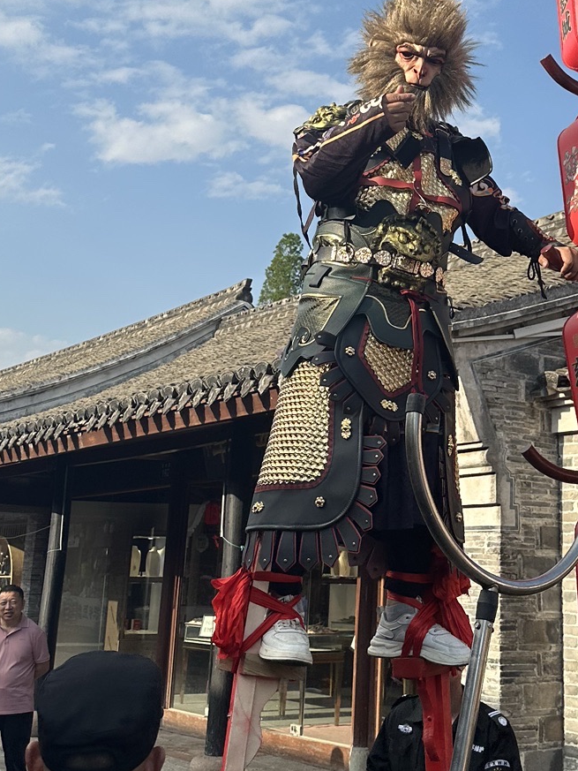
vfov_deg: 34.2
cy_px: 193
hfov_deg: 26.1
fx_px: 1224
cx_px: 466
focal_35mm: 55
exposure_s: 1/3058
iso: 80
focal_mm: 6.86
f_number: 1.78
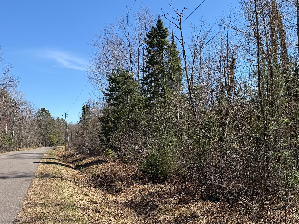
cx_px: 197
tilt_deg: +0.7
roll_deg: +0.8
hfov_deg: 55.7
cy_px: 137
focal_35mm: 32
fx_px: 276
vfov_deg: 43.9
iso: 80
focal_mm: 6.76
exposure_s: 1/2232
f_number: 1.78
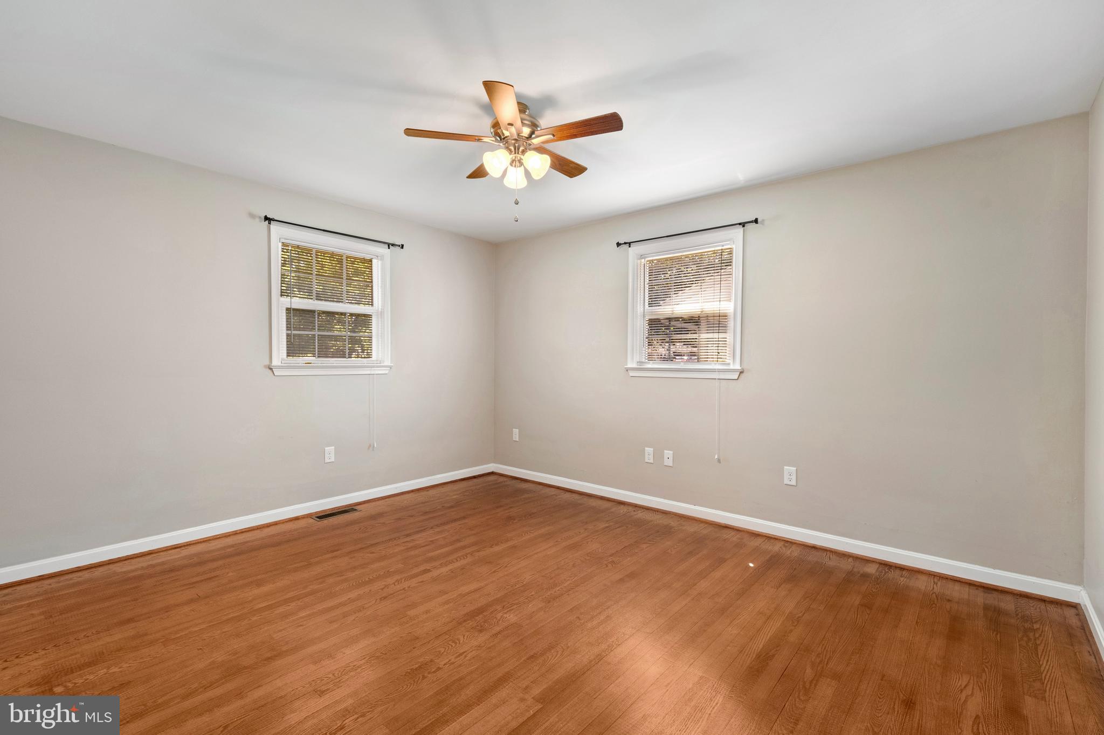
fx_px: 490
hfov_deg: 96.8
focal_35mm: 16
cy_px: 368
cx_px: 552
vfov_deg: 73.7
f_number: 8
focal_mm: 16
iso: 320
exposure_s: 1/100
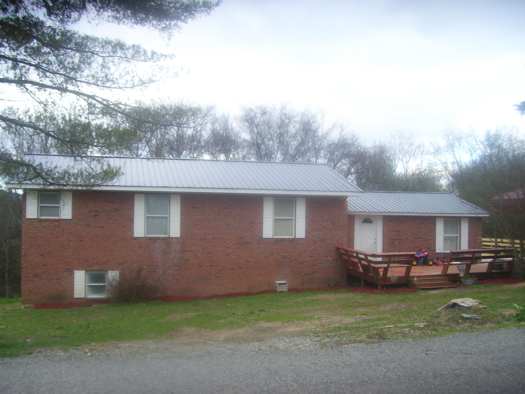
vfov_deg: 38.7
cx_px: 262
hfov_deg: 50.1
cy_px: 197
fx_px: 561
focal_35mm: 37
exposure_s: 1/125
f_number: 2.7
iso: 80
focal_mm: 6
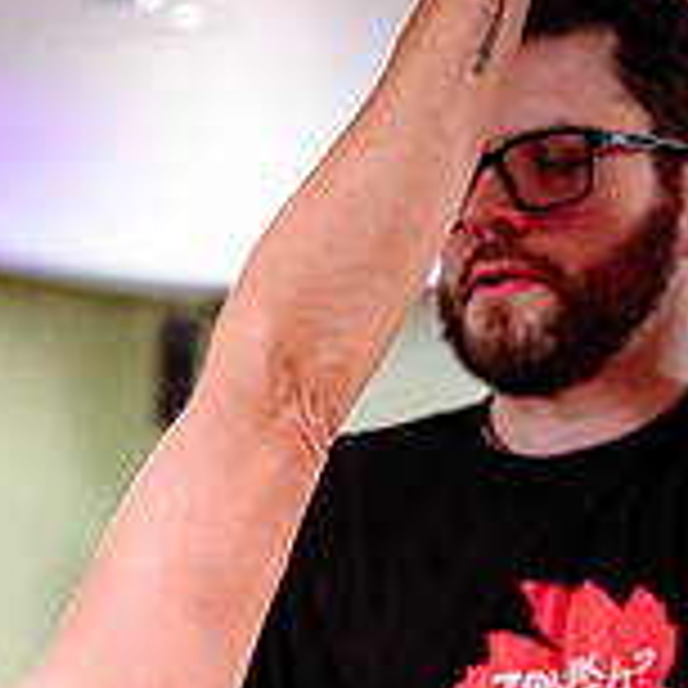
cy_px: 814
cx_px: -90
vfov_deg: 12.6
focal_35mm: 135
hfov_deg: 12.7
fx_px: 3036
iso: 1250
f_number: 2
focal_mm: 28
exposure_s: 1/320
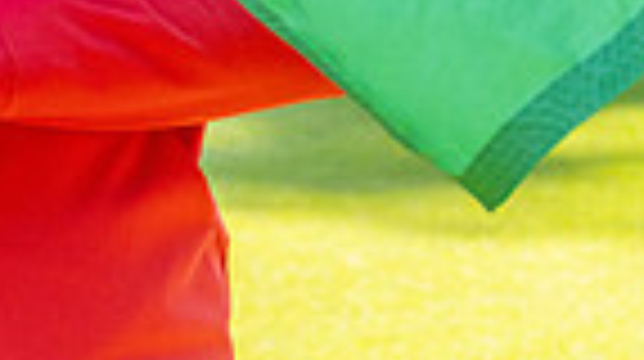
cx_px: -185
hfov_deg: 5.9
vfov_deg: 3.3
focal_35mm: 366
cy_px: -466
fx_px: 6242
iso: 500
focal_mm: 86
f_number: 8
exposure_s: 1/400
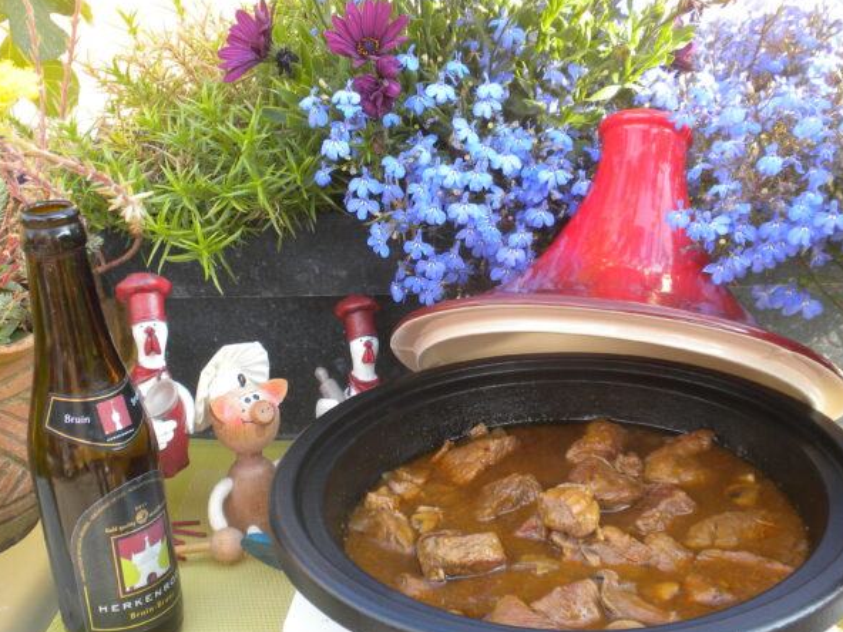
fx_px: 1169
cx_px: 423
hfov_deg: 39.7
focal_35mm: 48
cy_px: 379
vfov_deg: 30.2
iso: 64
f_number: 3.5
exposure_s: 1/65.3
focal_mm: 6.6
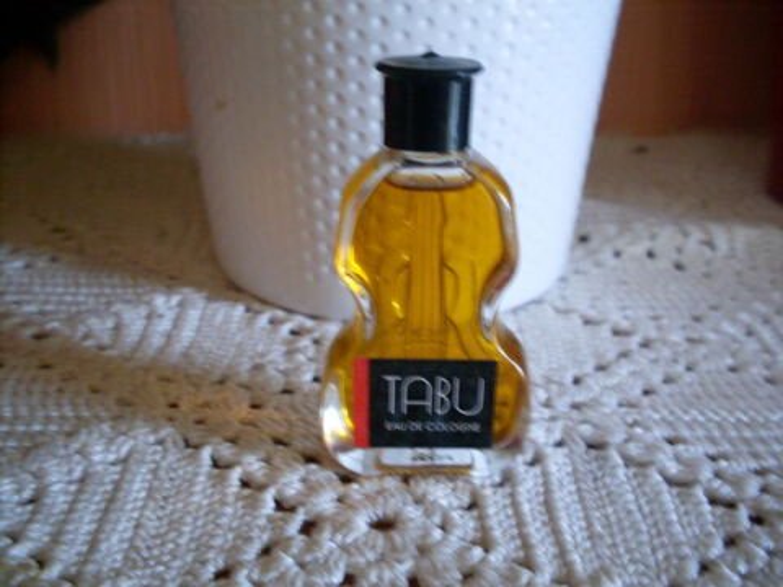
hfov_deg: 49.0
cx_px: 392
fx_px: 860
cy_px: 294
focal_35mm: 38
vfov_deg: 37.7
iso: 200
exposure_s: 1/15
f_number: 2.8
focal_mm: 6.3
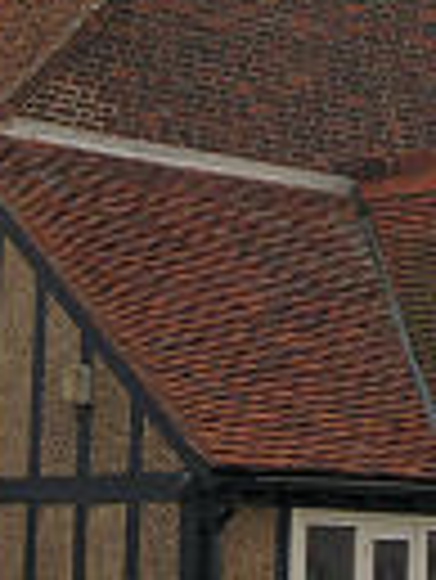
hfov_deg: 10.9
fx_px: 2263
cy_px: 67
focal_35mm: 135
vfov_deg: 14.5
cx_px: 384
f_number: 2.8
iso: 100
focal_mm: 8
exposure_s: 1/240
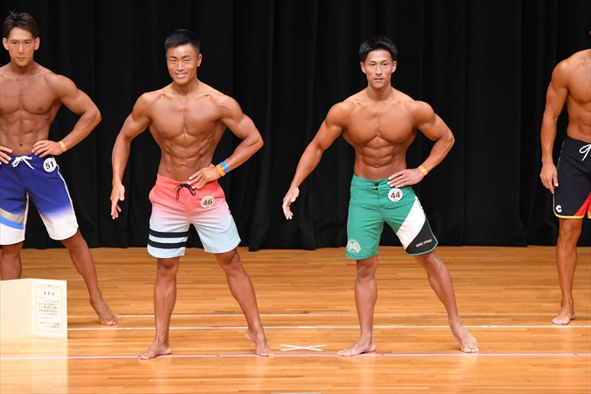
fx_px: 4430
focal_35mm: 270
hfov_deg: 7.6
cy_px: 197
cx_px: 296
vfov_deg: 5.1
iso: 4000
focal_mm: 180
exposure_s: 1/400
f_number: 5.6
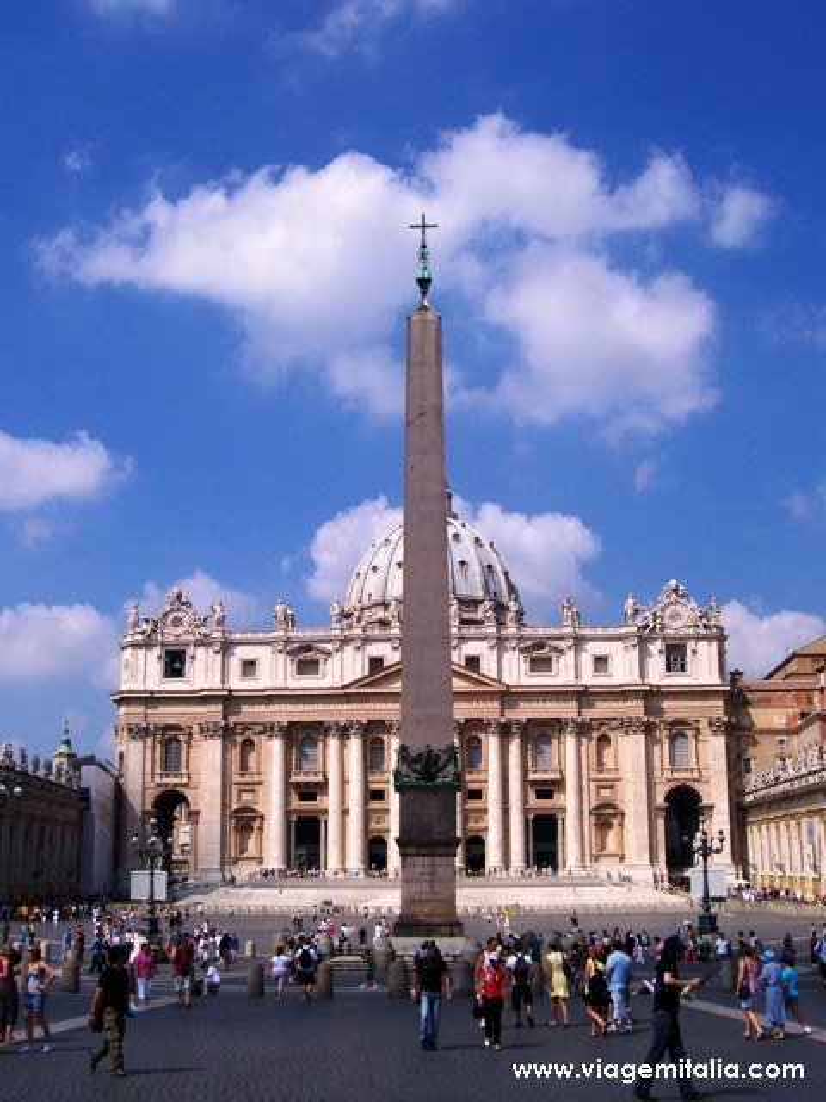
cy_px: 551
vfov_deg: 44.8
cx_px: 413
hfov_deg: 34.3
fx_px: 1336
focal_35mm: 42
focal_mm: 7
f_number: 5.6
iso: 80
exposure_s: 1/921
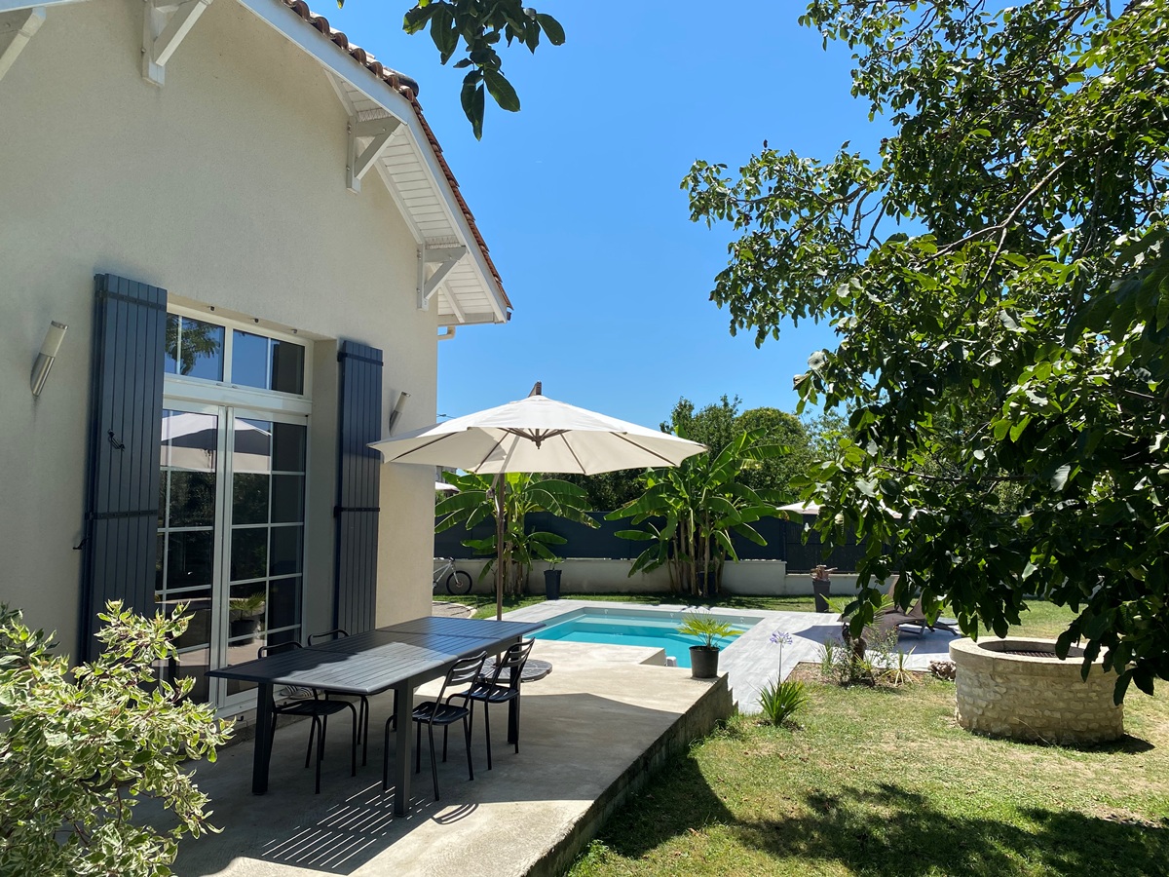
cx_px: 584
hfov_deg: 67.3
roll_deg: +0.4
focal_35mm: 26
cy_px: 438
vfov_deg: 53.1
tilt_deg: +2.9
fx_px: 878
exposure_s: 1/2410
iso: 32
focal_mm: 4.25
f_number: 1.8
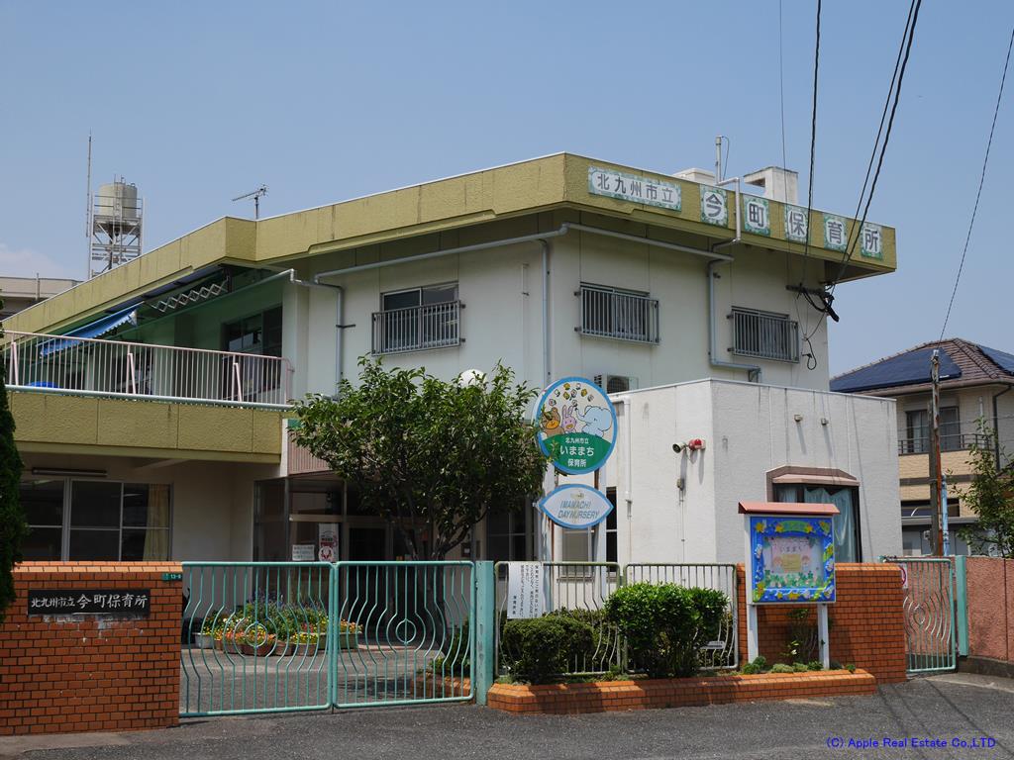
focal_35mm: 48
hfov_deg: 39.7
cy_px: 380
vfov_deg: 30.3
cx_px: 507
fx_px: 1406
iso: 200
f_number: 10
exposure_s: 1/400
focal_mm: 24
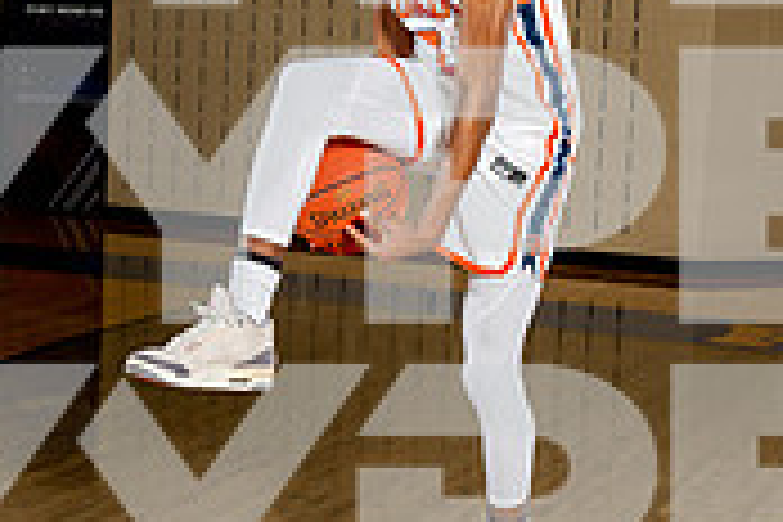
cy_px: 189
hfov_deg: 25.3
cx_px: 315
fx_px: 1740
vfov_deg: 17.0
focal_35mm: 80
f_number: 6.3
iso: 400
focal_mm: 31
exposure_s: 1/250
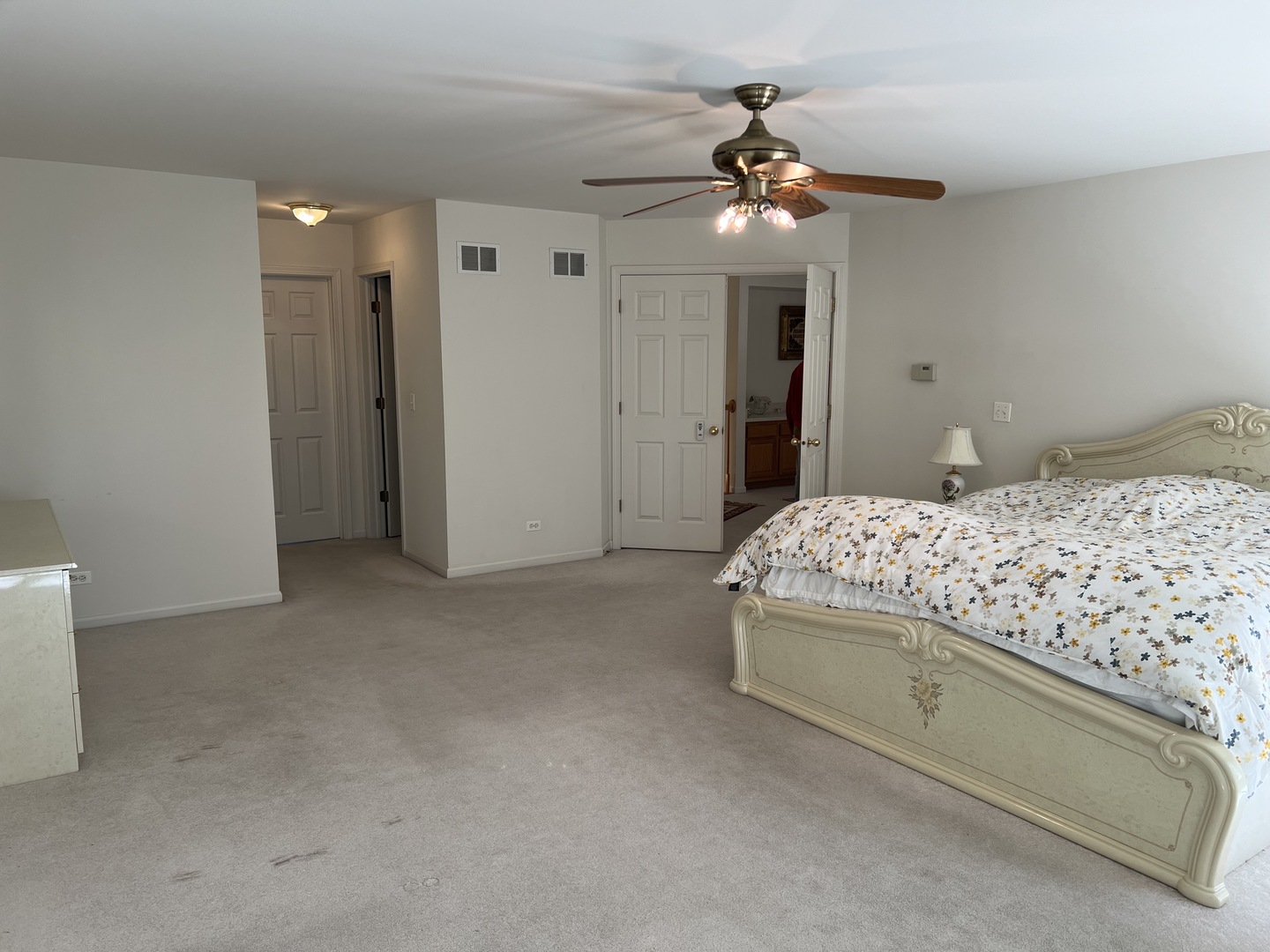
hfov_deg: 67.3
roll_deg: -0.4
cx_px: 635
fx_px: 954
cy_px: 476
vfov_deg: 53.1
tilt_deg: -8.7
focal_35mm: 26
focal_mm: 5.7
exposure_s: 1/120
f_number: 1.5
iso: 40
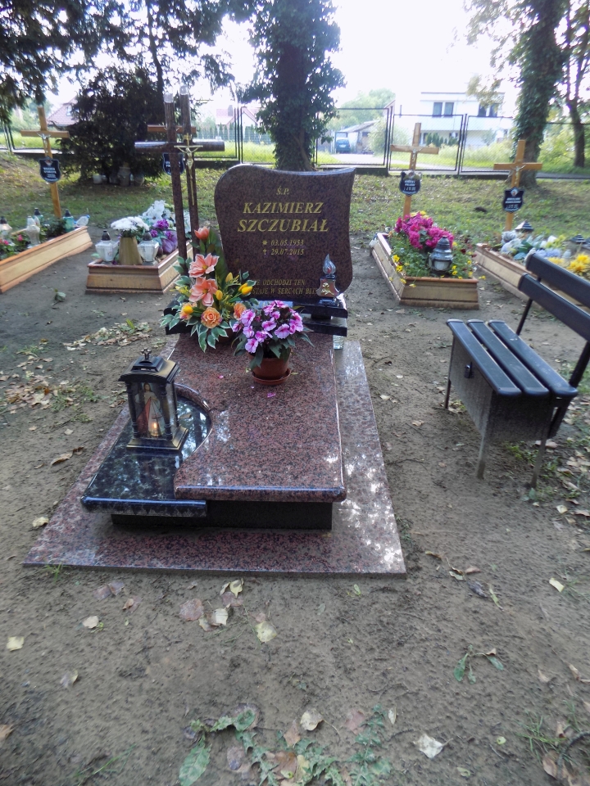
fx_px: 523
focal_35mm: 23
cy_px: 393
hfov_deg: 58.9
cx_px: 295
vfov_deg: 73.9
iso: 80
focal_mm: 4
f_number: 3.1
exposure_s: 1/30
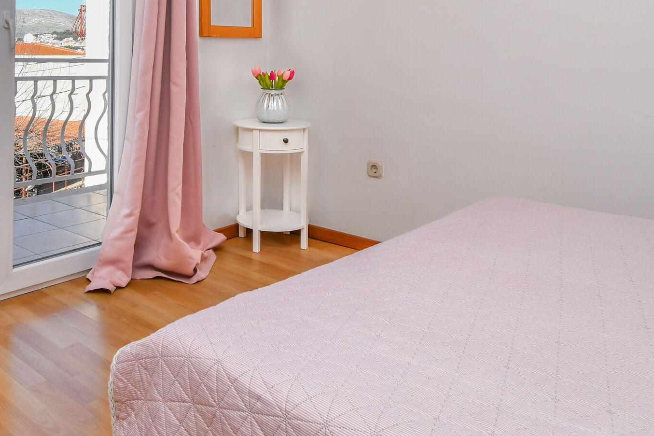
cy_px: 44
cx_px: 199
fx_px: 563
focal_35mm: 31
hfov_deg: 58.4
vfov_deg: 39.3
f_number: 9
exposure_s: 1/160
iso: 160
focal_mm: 10
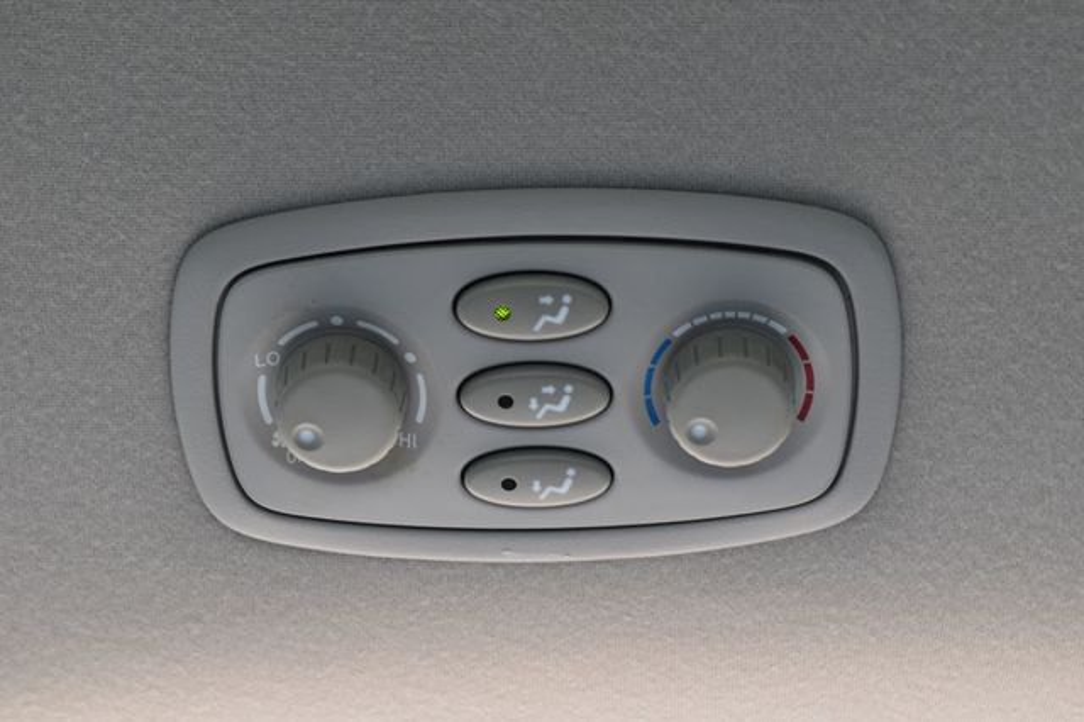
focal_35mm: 82
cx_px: 542
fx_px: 2483
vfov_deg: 16.5
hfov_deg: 24.6
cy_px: 361
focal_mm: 55
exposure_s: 1/40
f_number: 7.1
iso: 400
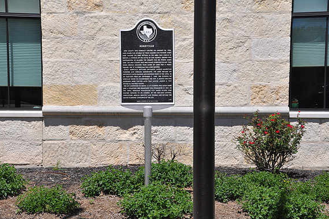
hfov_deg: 26.7
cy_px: 110
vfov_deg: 17.9
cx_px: 163
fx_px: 694
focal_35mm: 76
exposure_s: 1/320
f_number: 9
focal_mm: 50
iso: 200
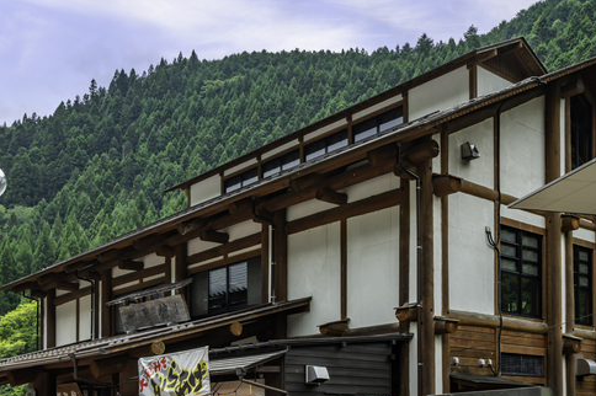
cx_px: 334
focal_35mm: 45
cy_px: 261
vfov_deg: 29.6
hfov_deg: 43.6
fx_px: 744
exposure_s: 1/1600
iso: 1250
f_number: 8
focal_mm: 34
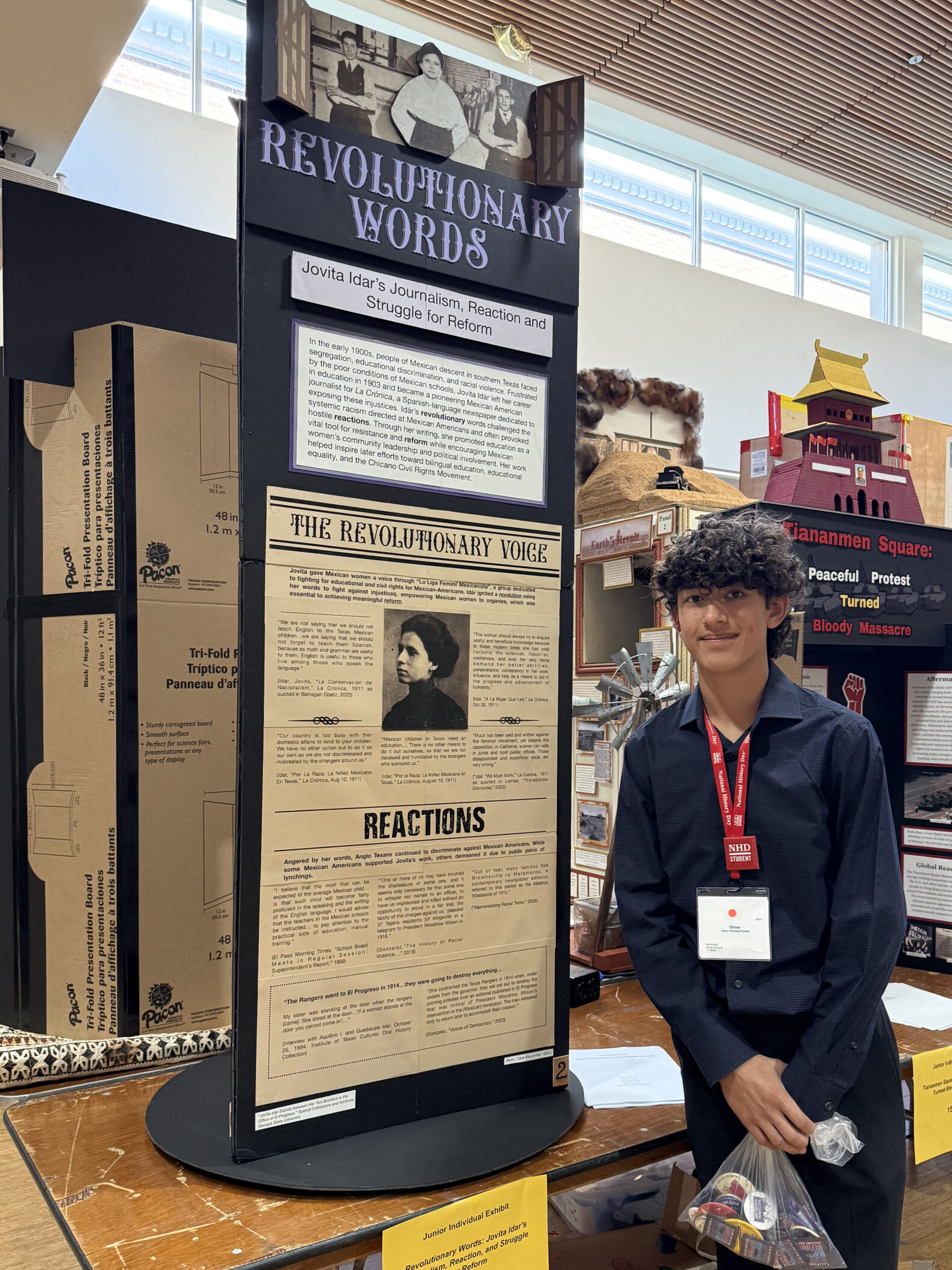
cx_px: 533
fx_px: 1064
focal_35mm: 29
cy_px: 684
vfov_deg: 61.6
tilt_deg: -0.1
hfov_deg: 48.1
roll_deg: -1.1
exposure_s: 1/60
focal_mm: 6.76
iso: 250
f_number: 1.78
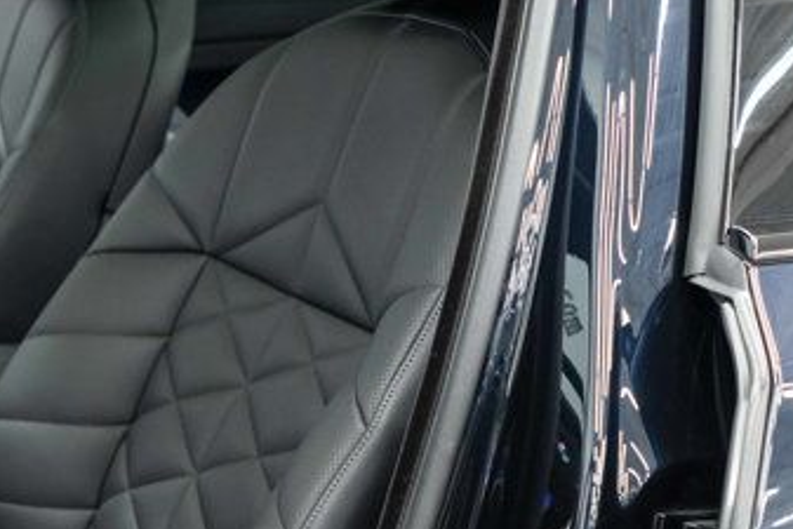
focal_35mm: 85
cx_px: -122
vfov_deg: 16.0
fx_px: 1873
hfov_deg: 22.3
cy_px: 406
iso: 1600
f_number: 3.2
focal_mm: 28
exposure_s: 1/50
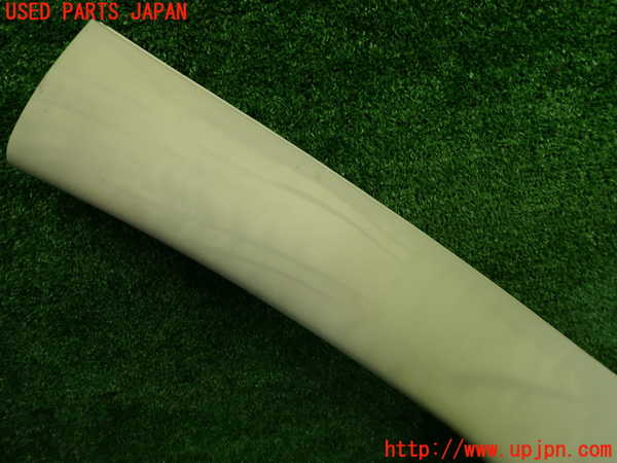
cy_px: 232
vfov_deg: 54.9
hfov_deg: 69.4
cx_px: 308
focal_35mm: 25
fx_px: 446
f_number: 2.8
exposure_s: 1/60
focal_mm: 4.5
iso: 100
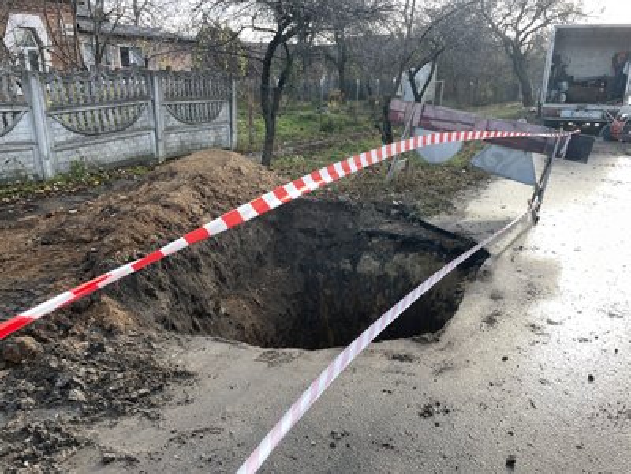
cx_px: 316
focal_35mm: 26
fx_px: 474
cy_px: 237
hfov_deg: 67.3
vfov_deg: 53.1
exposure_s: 1/445
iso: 32
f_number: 1.6
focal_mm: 4.2
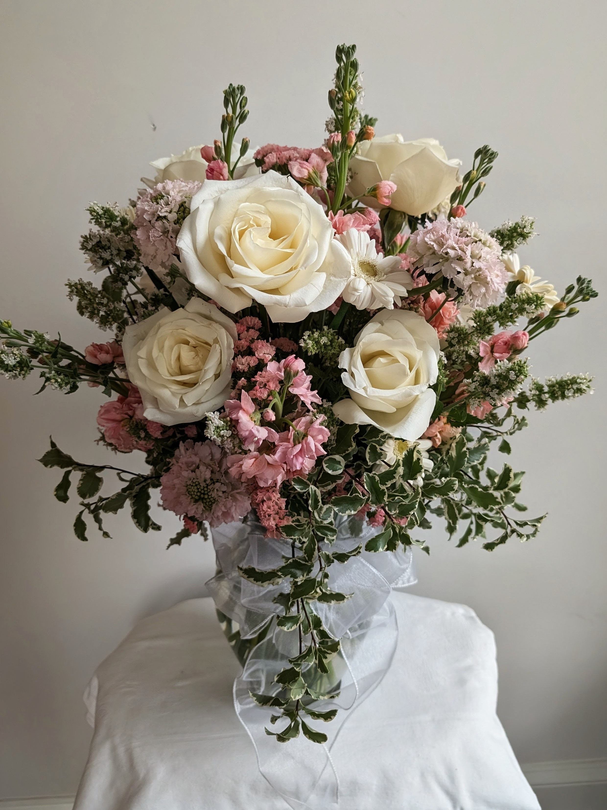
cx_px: 304
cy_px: 405
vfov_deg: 71.6
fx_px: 561
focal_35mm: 24
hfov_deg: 56.8
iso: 479
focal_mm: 6.9
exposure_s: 1/858
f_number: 1.68
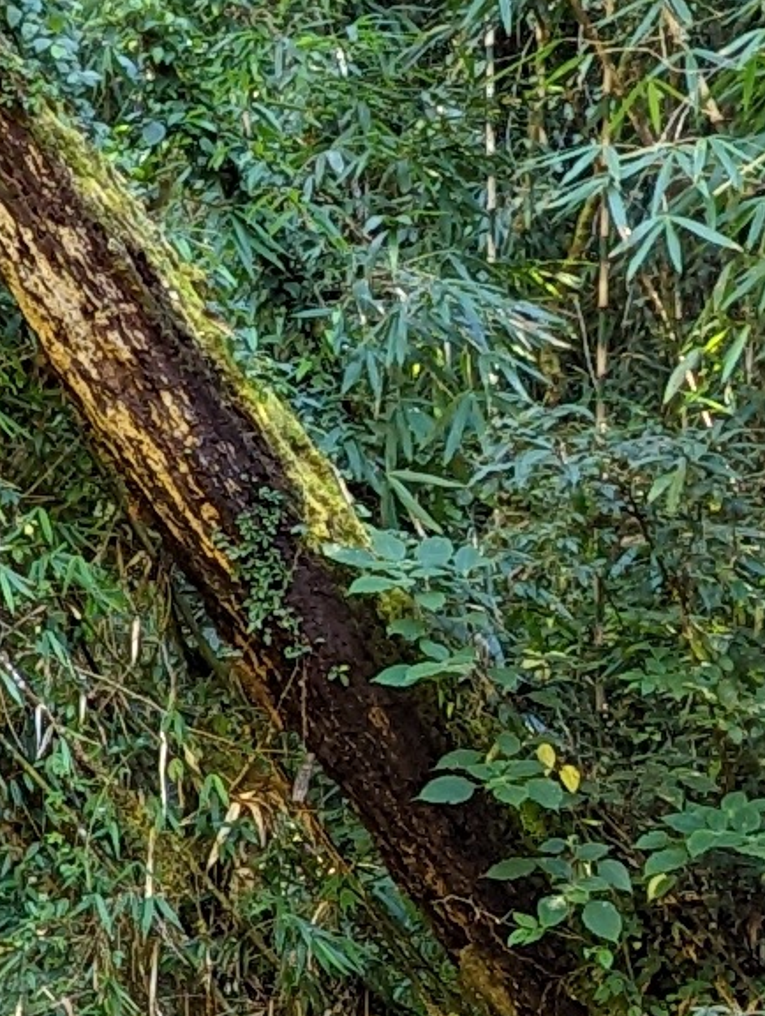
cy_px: 1169
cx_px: -499
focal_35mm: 170
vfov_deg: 11.4
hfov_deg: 8.5
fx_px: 4994
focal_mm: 6.81
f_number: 1.85
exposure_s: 1/47.2
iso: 46
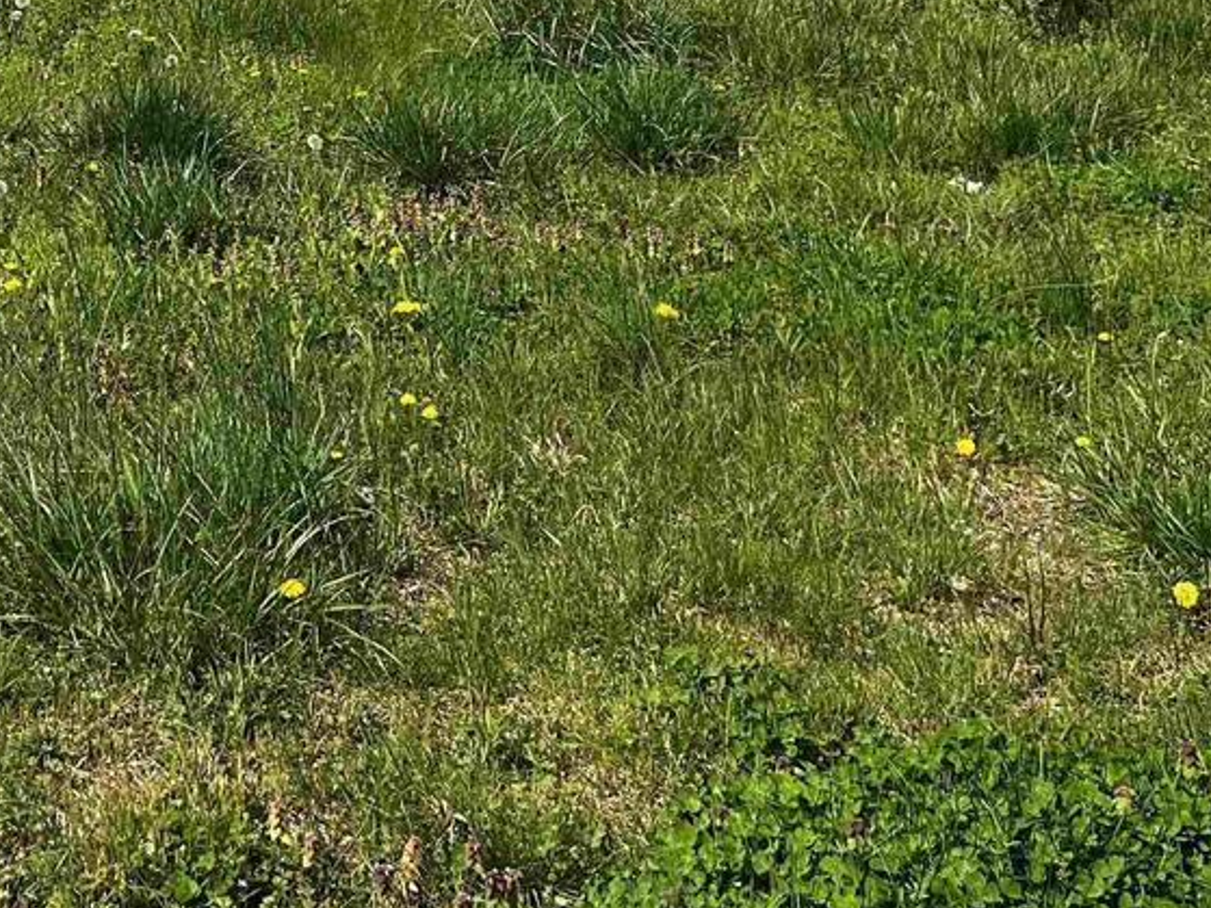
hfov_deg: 28.1
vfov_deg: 20.2
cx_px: 178
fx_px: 2343
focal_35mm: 67
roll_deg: +0.3
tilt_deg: -2.4
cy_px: -241
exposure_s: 1/4831
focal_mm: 5.7
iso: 50
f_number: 1.5
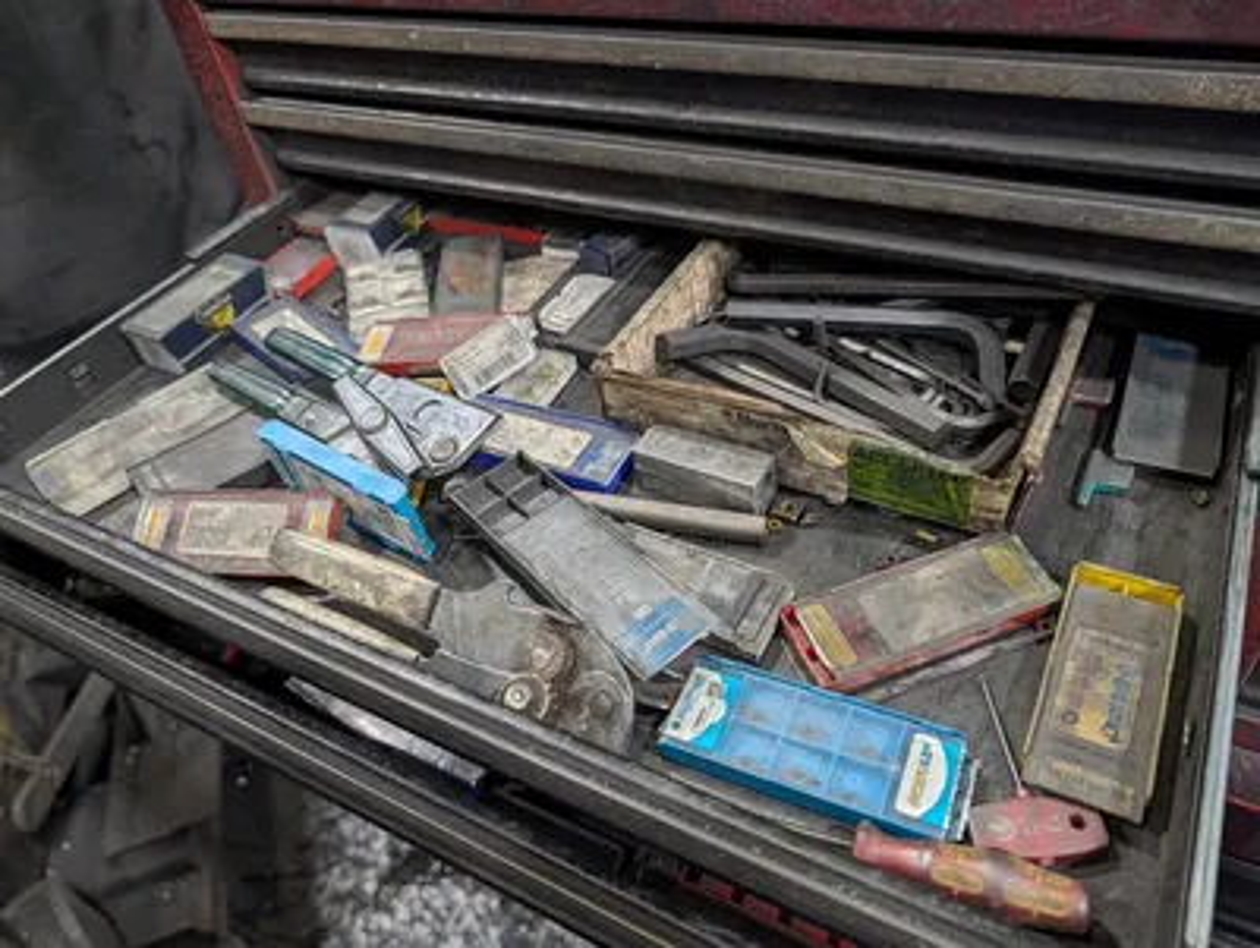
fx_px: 875
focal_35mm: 24
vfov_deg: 56.9
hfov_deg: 71.5
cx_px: 630
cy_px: 474
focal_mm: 6.9
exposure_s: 1/120
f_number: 1.68
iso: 70
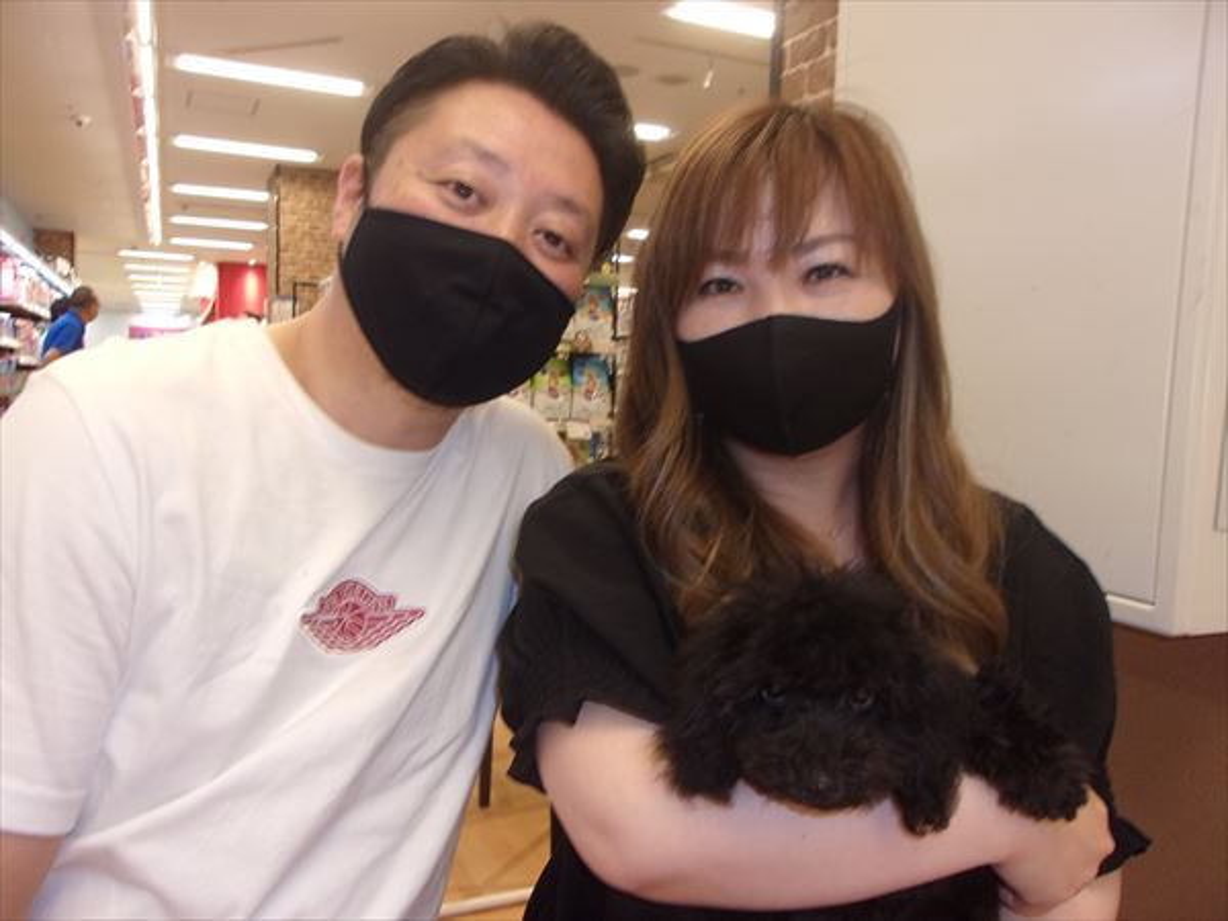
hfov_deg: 65.3
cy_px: 460
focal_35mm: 27
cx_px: 614
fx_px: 958
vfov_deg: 51.4
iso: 156
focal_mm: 4.9
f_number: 3
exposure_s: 1/34
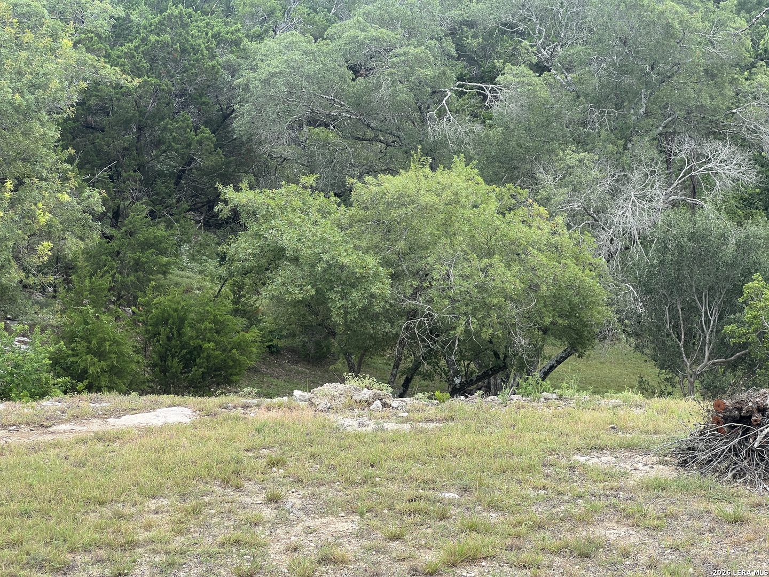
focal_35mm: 77
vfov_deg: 19.1
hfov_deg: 25.3
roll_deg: +0.7
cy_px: 288
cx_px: 384
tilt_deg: -9.2
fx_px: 1711
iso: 32
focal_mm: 9
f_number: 2.8
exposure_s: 1/171
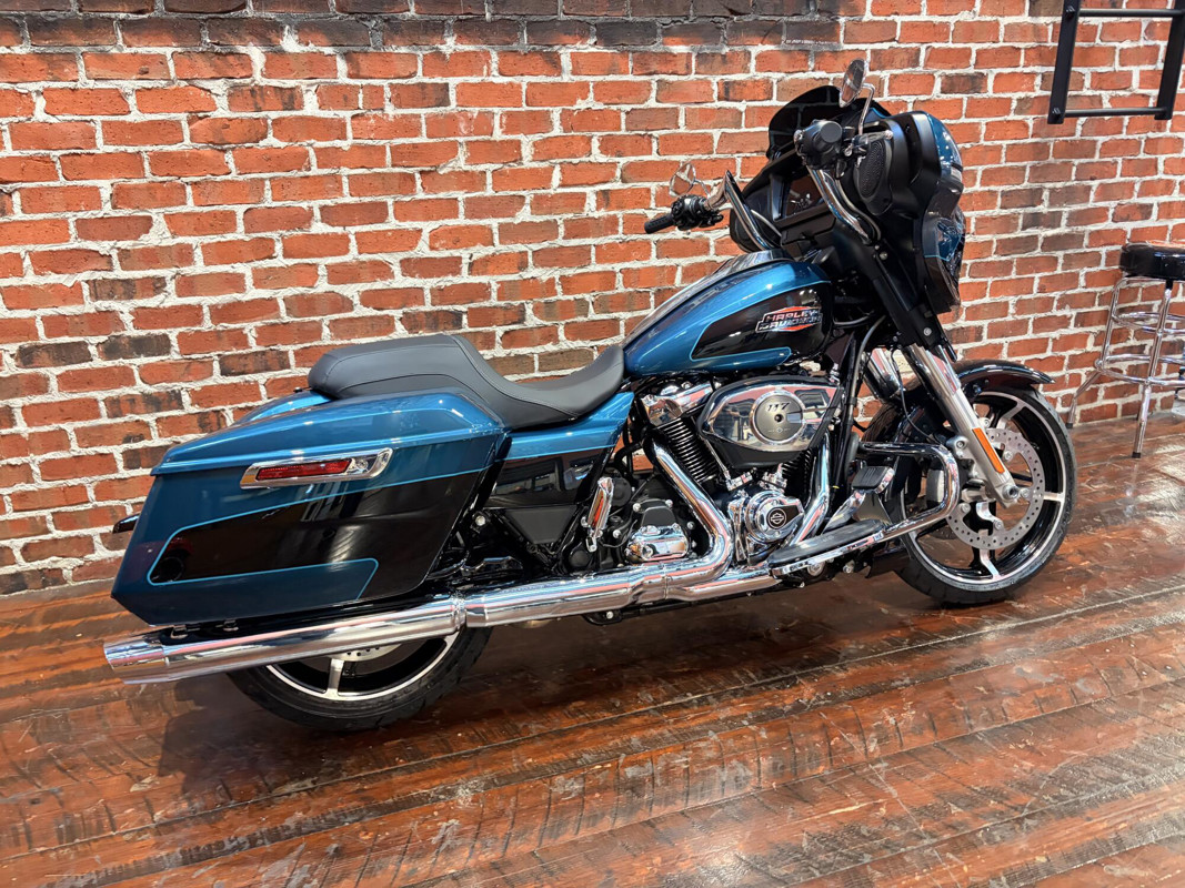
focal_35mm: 26
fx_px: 890
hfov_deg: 67.3
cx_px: 592
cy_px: 444
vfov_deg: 53.1
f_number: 1.6
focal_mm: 5.96
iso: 400
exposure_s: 1/60
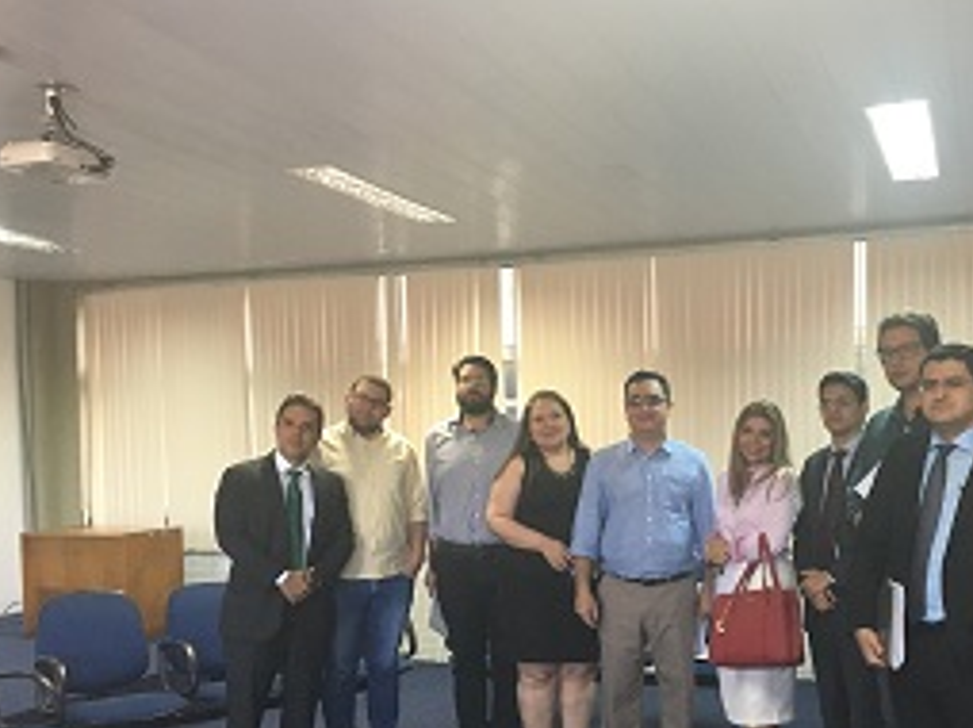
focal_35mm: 40
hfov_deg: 46.4
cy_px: 483
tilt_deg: -2.7
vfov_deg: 35.6
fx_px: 1123
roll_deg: +1.1
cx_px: 609
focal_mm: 4.15
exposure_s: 1/30
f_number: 2.2
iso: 200
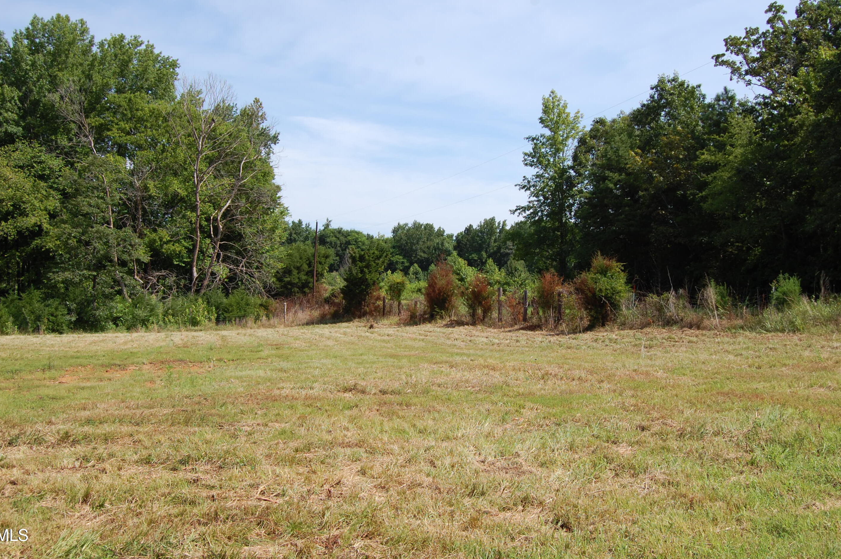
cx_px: 426
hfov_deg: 50.7
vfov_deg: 35.0
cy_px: 267
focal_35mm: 38
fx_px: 887
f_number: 9
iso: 200
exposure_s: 1/320
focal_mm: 24
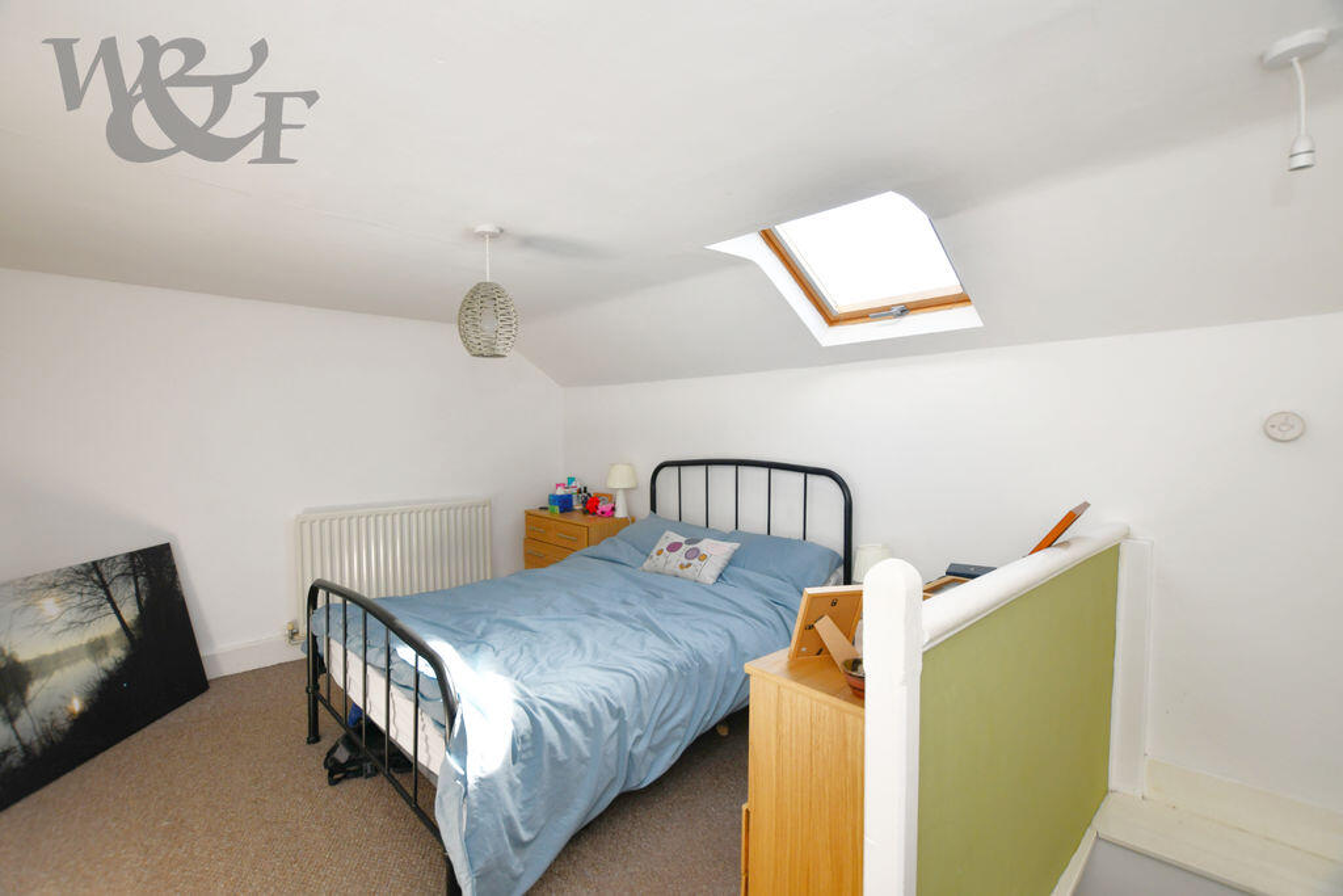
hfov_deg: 100.4
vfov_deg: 77.3
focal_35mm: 15
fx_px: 560
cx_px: 672
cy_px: 448
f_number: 5.6
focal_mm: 10
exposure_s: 1/125
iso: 200
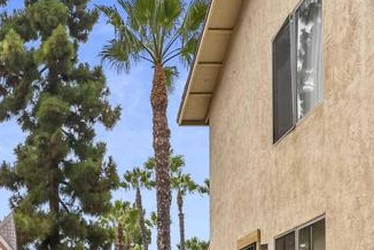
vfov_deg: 18.8
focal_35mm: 66
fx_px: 686
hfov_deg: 29.5
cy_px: 344
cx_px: 57
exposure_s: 1/800
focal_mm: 21
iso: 500
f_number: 8
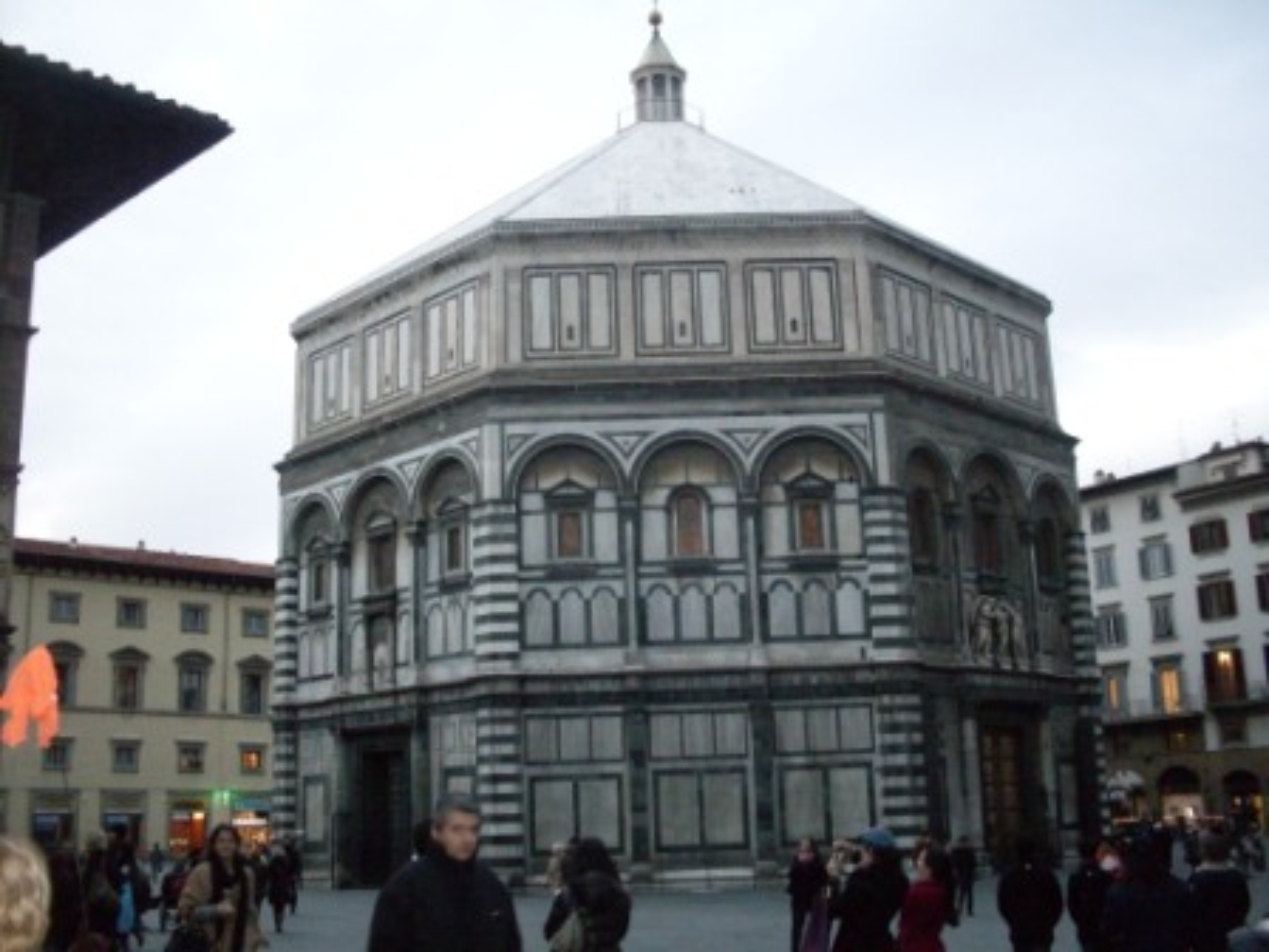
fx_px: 1393
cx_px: 634
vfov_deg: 37.7
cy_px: 476
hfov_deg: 49.0
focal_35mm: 38
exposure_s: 1/45
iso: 240
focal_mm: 6.3
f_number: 2.8
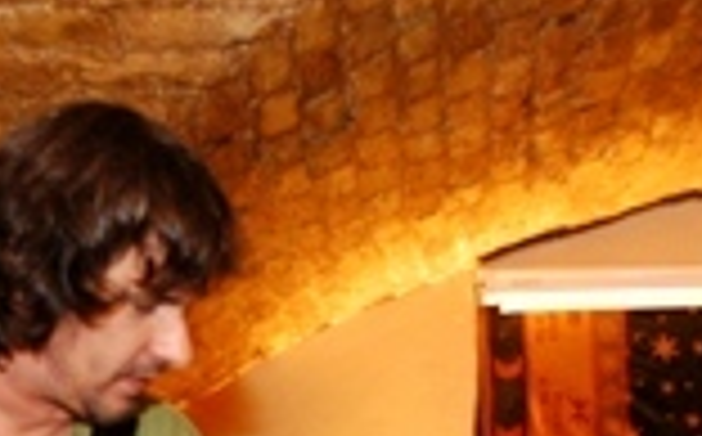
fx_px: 1681
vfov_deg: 14.0
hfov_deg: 23.6
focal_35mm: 88
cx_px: 378
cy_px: 634
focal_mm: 20
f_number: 2.8
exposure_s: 1/60
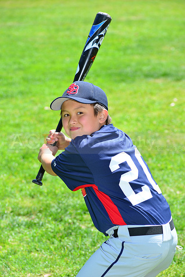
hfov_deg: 10.2
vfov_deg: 15.2
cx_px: 92
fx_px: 1040
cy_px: 138
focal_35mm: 135
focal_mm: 135
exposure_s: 1/200
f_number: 8
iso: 200
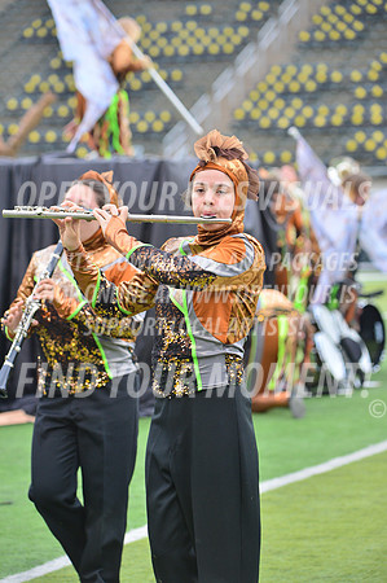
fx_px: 2828
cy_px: 292
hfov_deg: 7.8
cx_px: 194
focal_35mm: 175
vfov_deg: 11.8
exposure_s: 1/200
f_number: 5.6
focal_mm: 175
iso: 400
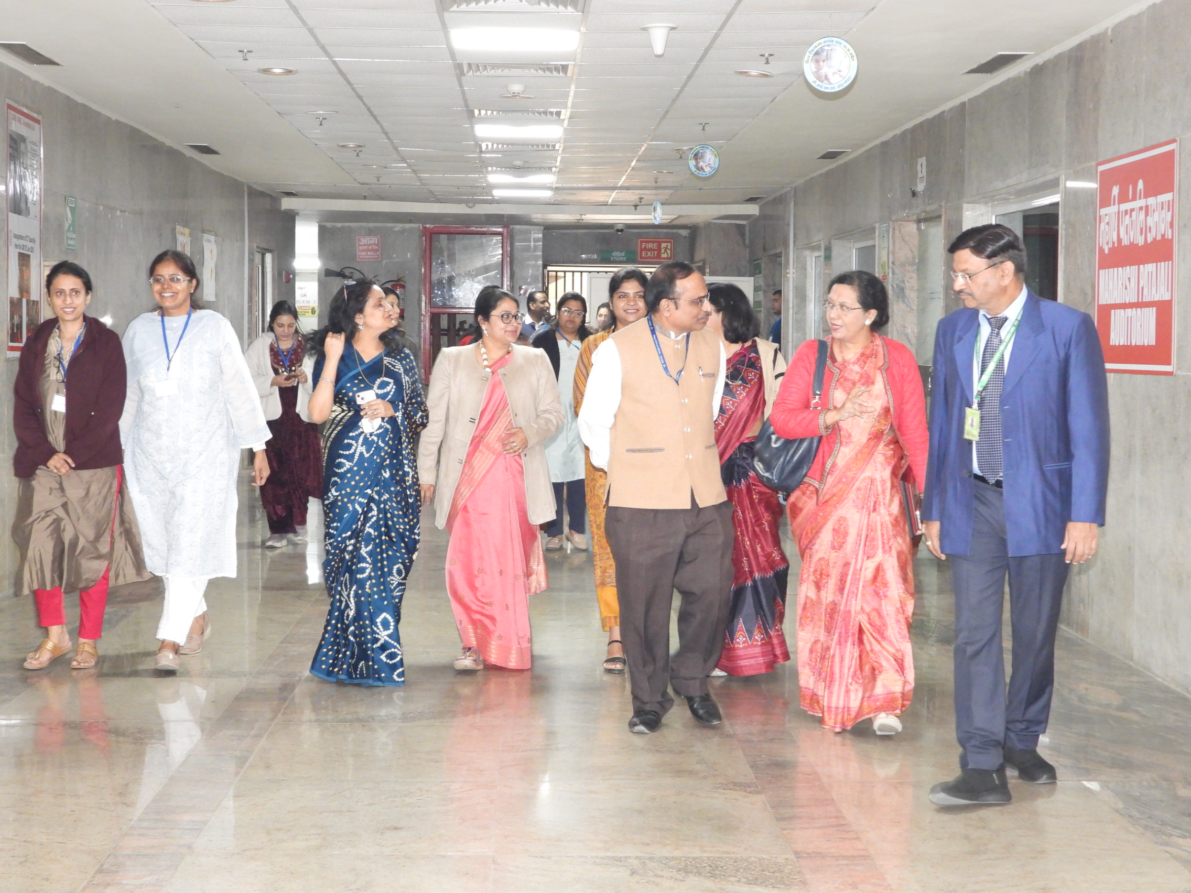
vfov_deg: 22.6
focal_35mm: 65
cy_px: 446
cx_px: 596
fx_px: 2236
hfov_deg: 29.8
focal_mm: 11.7
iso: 800
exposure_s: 1/30
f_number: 3.5
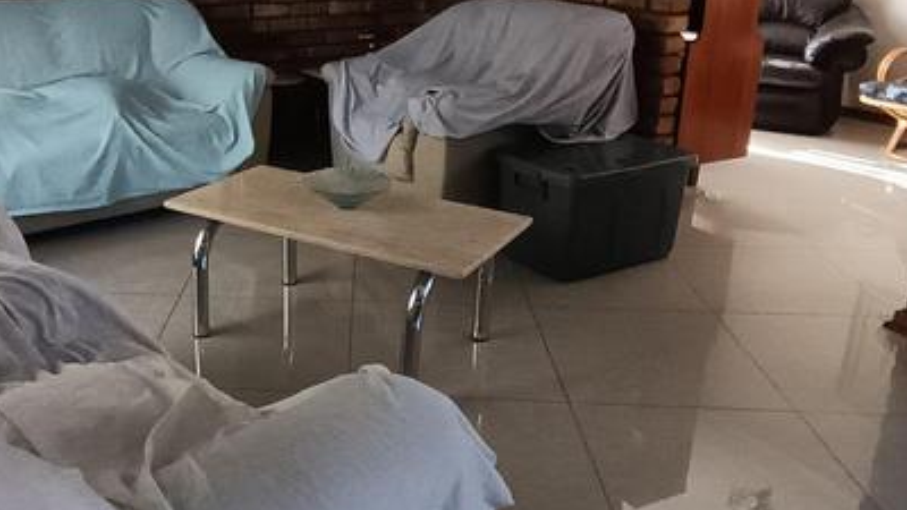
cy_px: 161
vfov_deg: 31.7
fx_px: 890
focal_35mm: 37
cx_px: 315
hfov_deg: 53.1
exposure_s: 1/33.3
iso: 858
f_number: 2.2
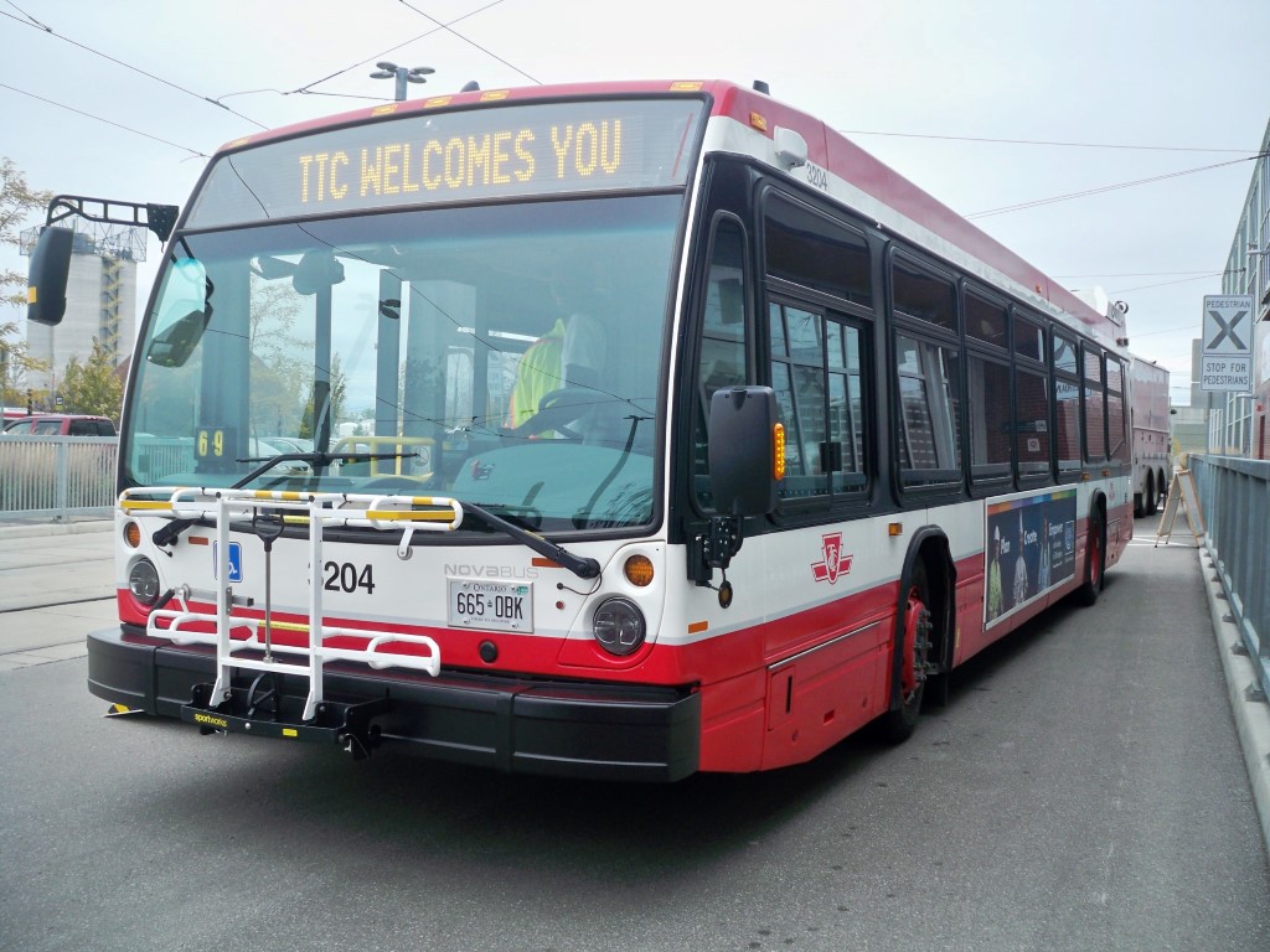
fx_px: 1284
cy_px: 476
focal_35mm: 35
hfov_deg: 52.6
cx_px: 635
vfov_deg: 40.7
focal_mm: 6.3
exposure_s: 1/160
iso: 100
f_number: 3.1
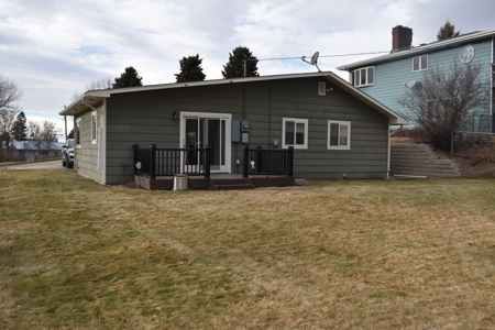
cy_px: 165
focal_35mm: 33
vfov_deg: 40.0
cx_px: 248
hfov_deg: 57.2
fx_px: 454
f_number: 7.1
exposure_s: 1/200
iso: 100
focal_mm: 22
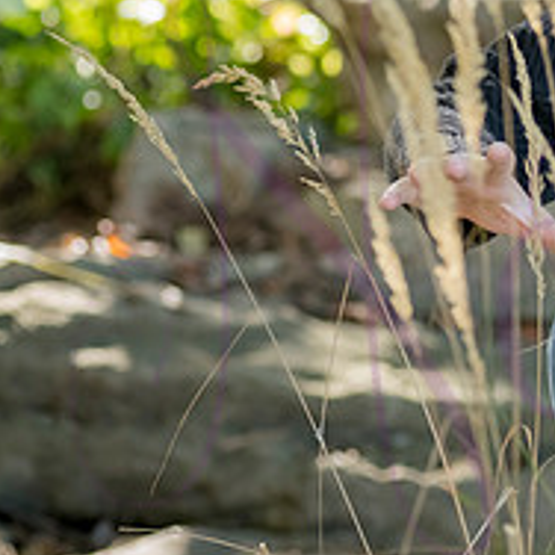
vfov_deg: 6.3
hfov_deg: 6.3
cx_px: 661
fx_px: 5006
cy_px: 22
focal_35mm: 276
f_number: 4
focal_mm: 105
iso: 800
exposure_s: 1/640
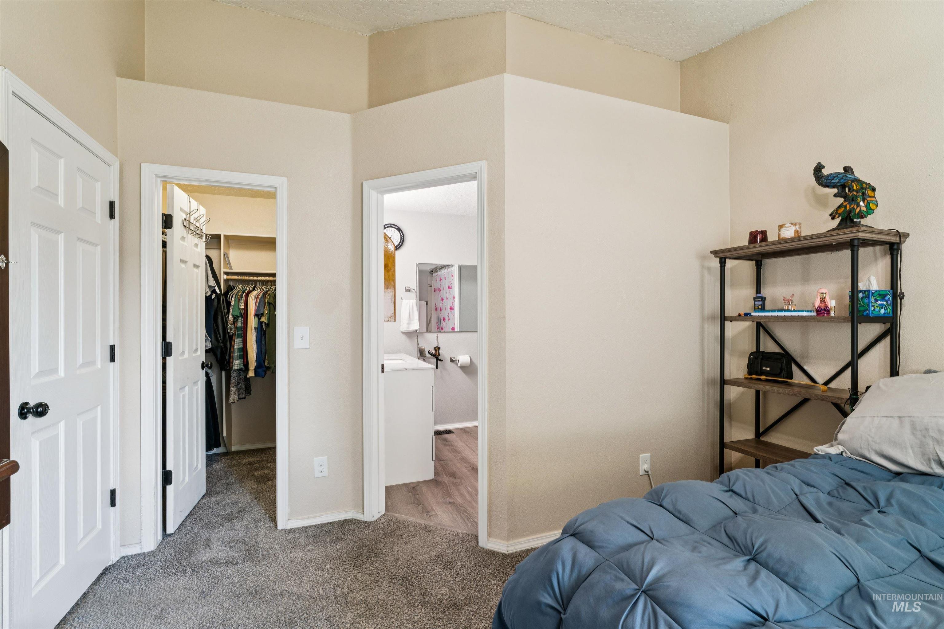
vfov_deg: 73.1
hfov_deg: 96.0
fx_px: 425
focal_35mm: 16
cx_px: 472
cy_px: 314
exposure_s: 1/5
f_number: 13
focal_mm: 16.2
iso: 400
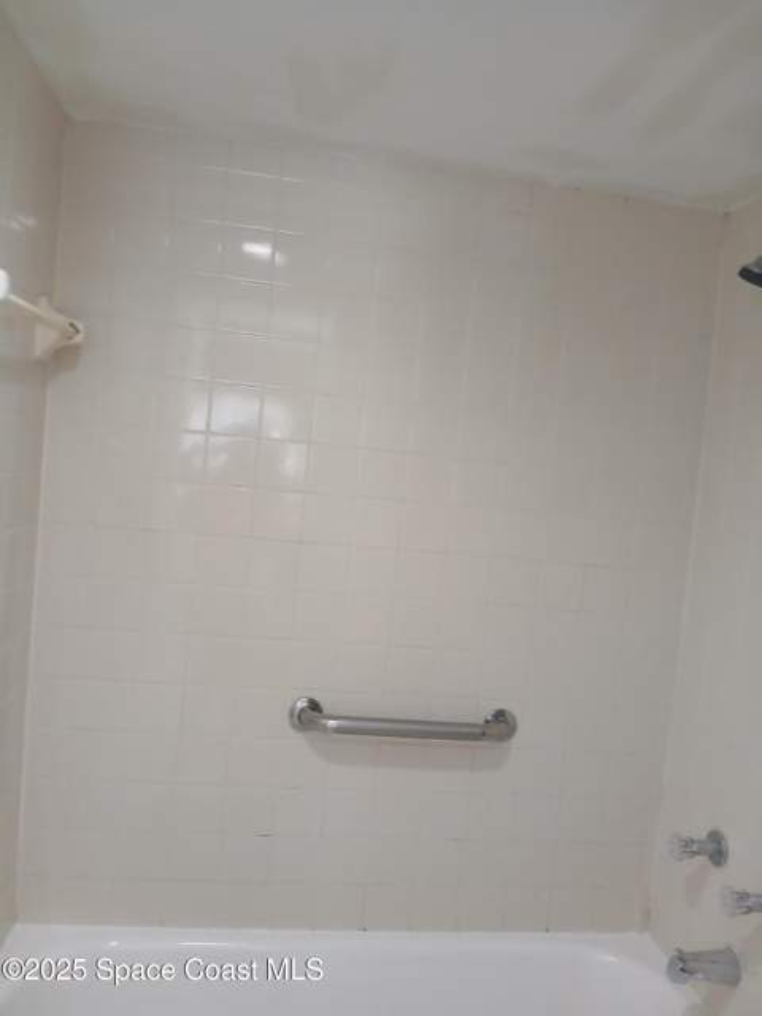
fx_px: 763
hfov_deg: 53.1
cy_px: 508
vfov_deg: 67.3
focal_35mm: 26
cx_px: 381
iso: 320
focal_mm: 3.98
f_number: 1.8
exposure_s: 1/30
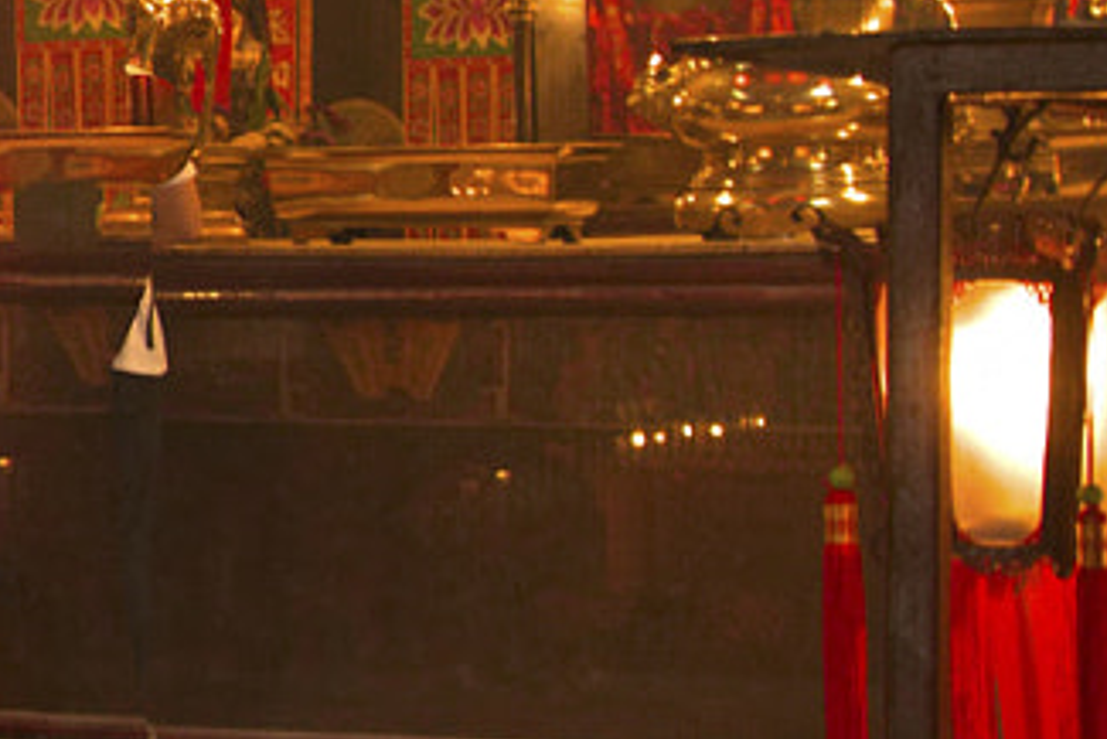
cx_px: -661
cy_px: 194
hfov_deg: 14.2
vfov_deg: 10.3
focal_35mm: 133
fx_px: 4091
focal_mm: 18
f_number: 4
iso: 1600
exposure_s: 1/30
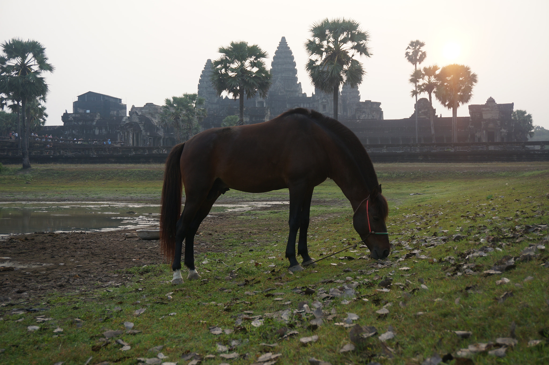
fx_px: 663
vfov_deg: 30.8
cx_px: 274
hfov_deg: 45.0
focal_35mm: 44
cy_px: 182
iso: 125
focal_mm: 29
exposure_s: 1/160
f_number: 4.5
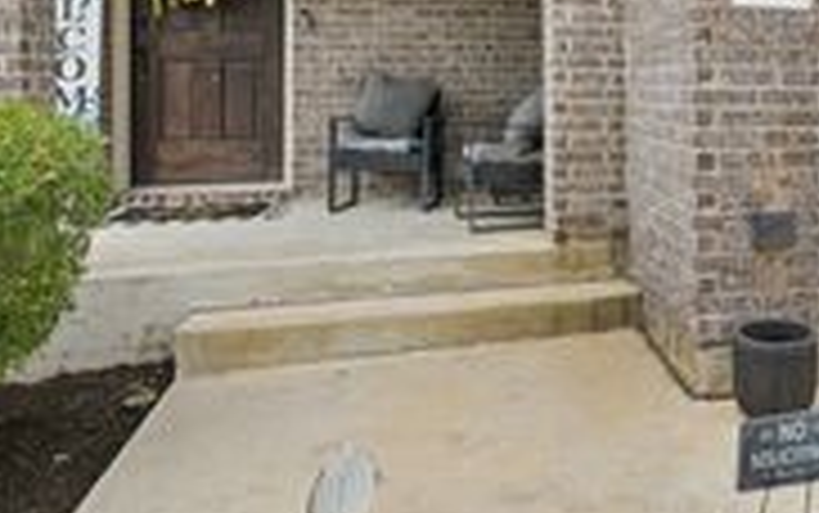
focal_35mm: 42
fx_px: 938
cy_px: 74
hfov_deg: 43.4
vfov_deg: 29.6
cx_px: 724
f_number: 7.1
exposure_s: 1/800
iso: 400
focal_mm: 15
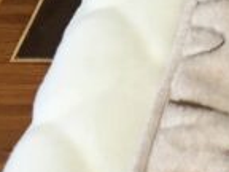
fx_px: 800
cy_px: 94
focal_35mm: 121
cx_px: 420
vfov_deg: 12.2
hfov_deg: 14.3
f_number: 2.2
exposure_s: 1/33
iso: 40
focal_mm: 4.15
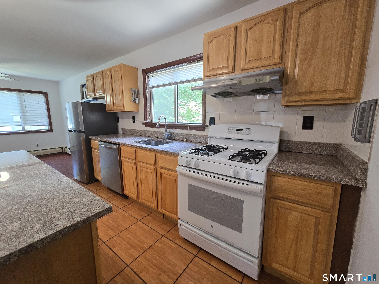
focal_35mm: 13
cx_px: 190
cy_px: 142
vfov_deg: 89.9
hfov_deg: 106.2
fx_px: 142
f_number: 2.2
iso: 400
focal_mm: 2.2
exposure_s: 1/100
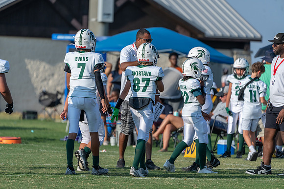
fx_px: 3156
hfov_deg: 5.2
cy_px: 94
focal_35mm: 400
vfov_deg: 3.4
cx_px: 142
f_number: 5.6
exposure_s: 1/1250
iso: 250
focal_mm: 400
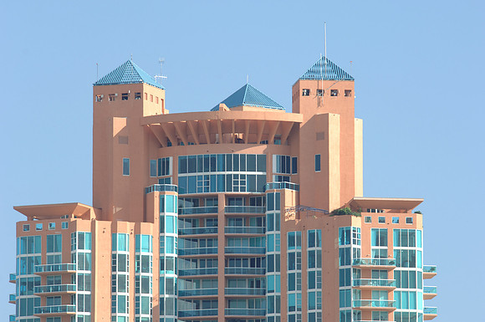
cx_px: 242
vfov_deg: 3.0
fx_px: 6054
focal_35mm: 450
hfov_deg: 4.6
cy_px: 161
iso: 100
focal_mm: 300
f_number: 7.1
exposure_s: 1/180
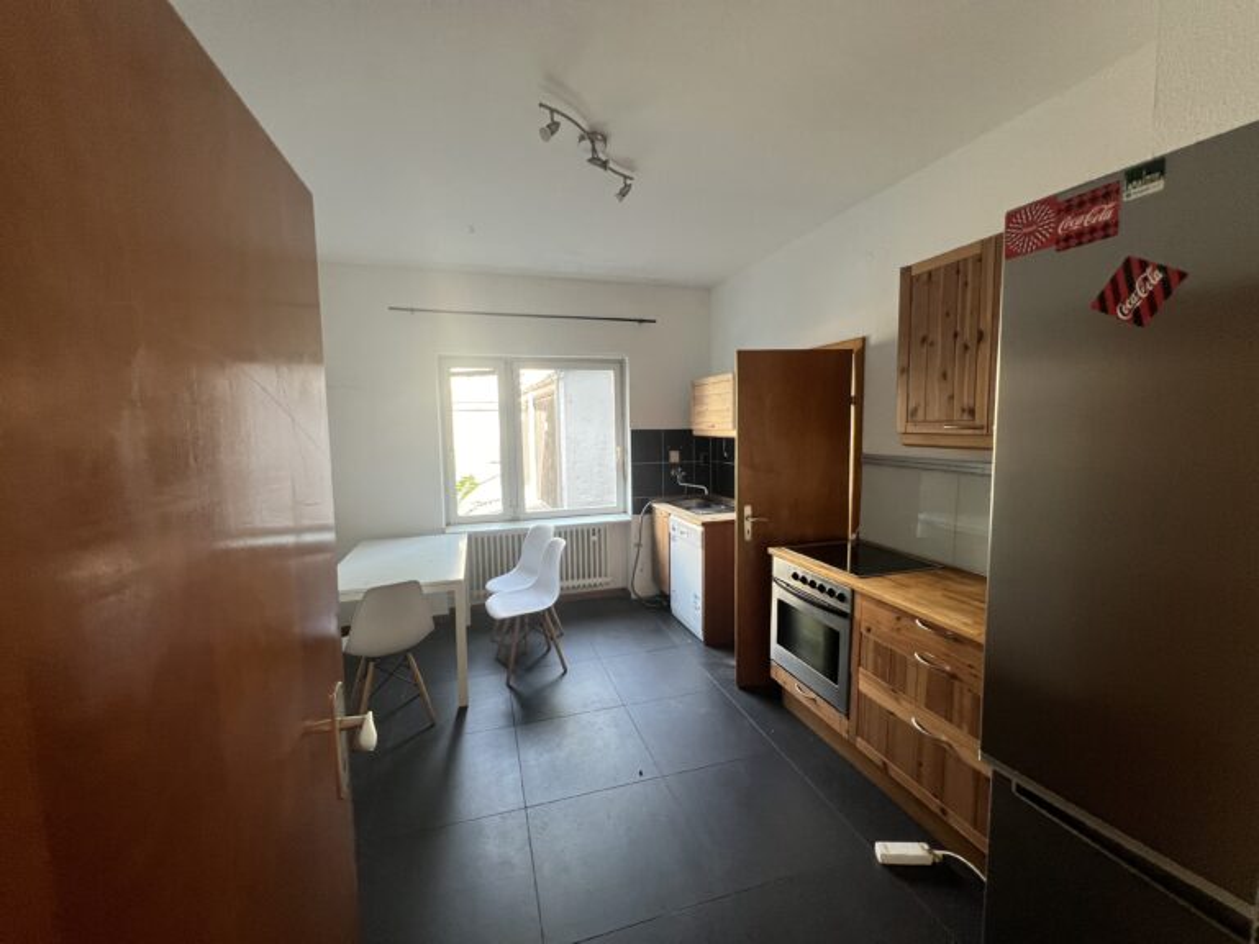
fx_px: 473
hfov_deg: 106.2
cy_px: 472
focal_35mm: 13
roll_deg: +1.3
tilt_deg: -6.3
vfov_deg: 89.9
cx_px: 630
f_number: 1.8
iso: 200
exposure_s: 1/99
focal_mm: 1.57
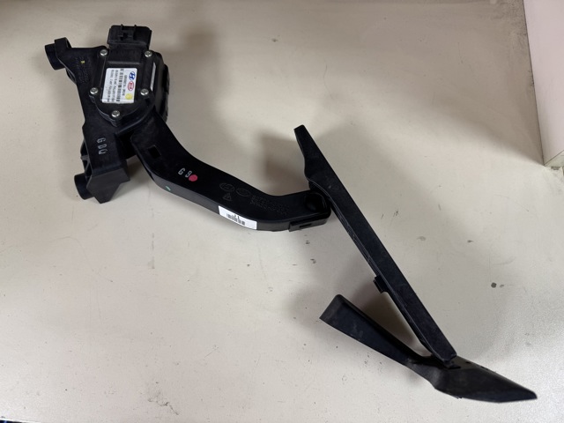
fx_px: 391
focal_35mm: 24
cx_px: 282
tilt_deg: -72.4
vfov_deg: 56.8
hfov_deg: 71.6
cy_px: 212
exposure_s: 1/50
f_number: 1.78
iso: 125
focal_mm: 6.76
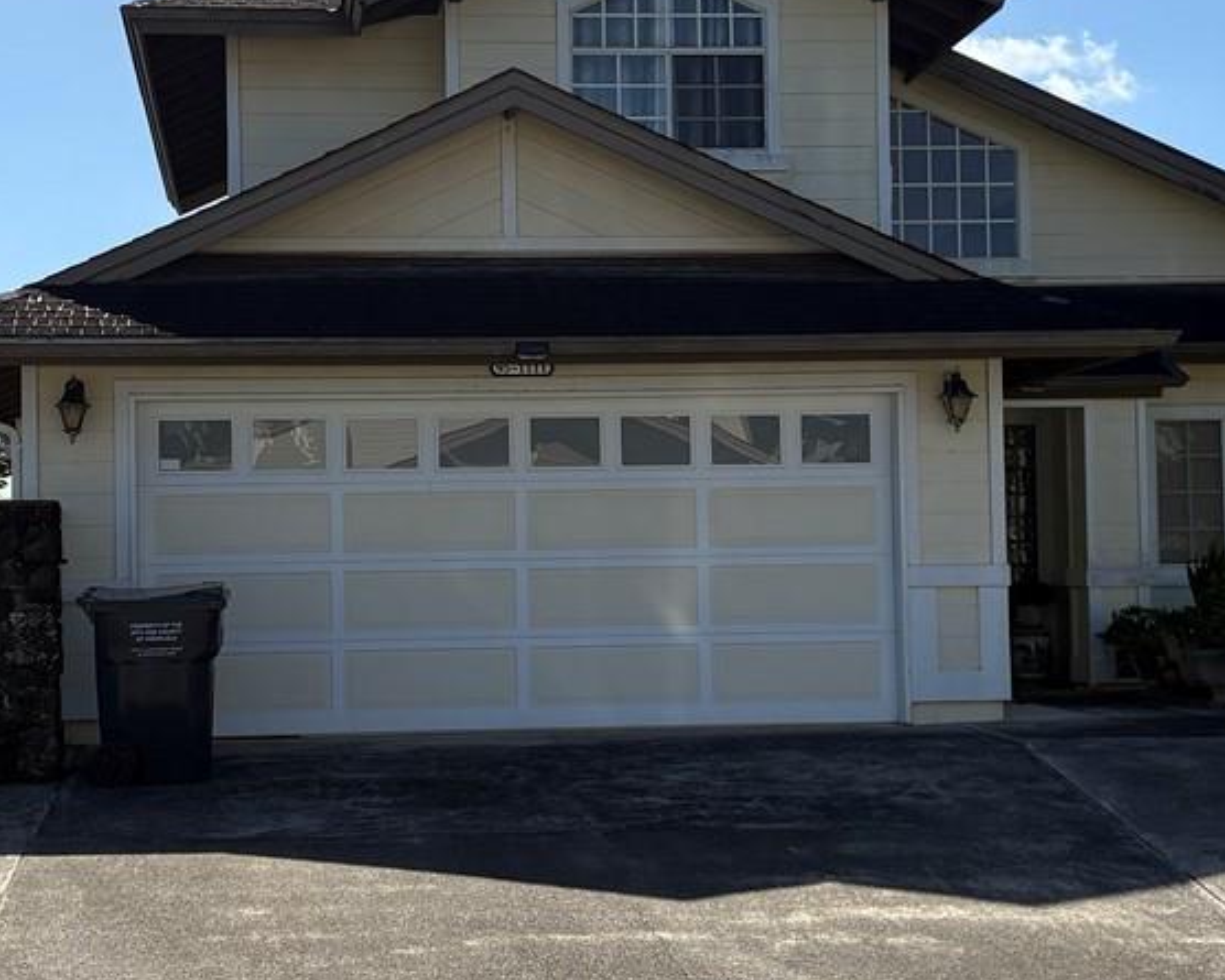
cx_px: 555
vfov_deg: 21.0
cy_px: 445
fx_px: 2647
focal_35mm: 73
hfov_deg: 26.0
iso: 50
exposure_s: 1/4608
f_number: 1.6
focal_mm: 5.96
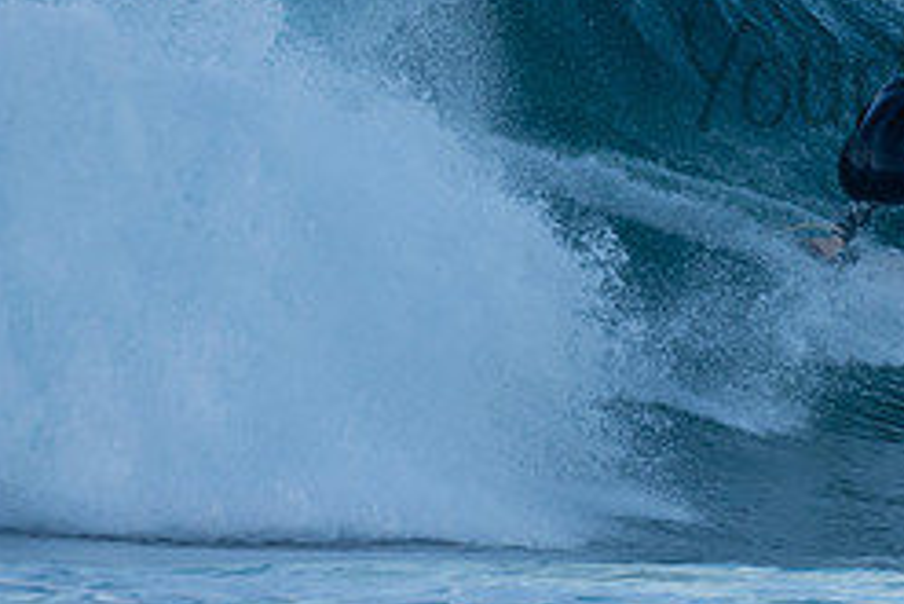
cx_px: 1058
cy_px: 42
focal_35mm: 1760
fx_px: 44220
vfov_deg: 0.8
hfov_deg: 1.2
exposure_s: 1/400
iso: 280
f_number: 5.6
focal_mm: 500
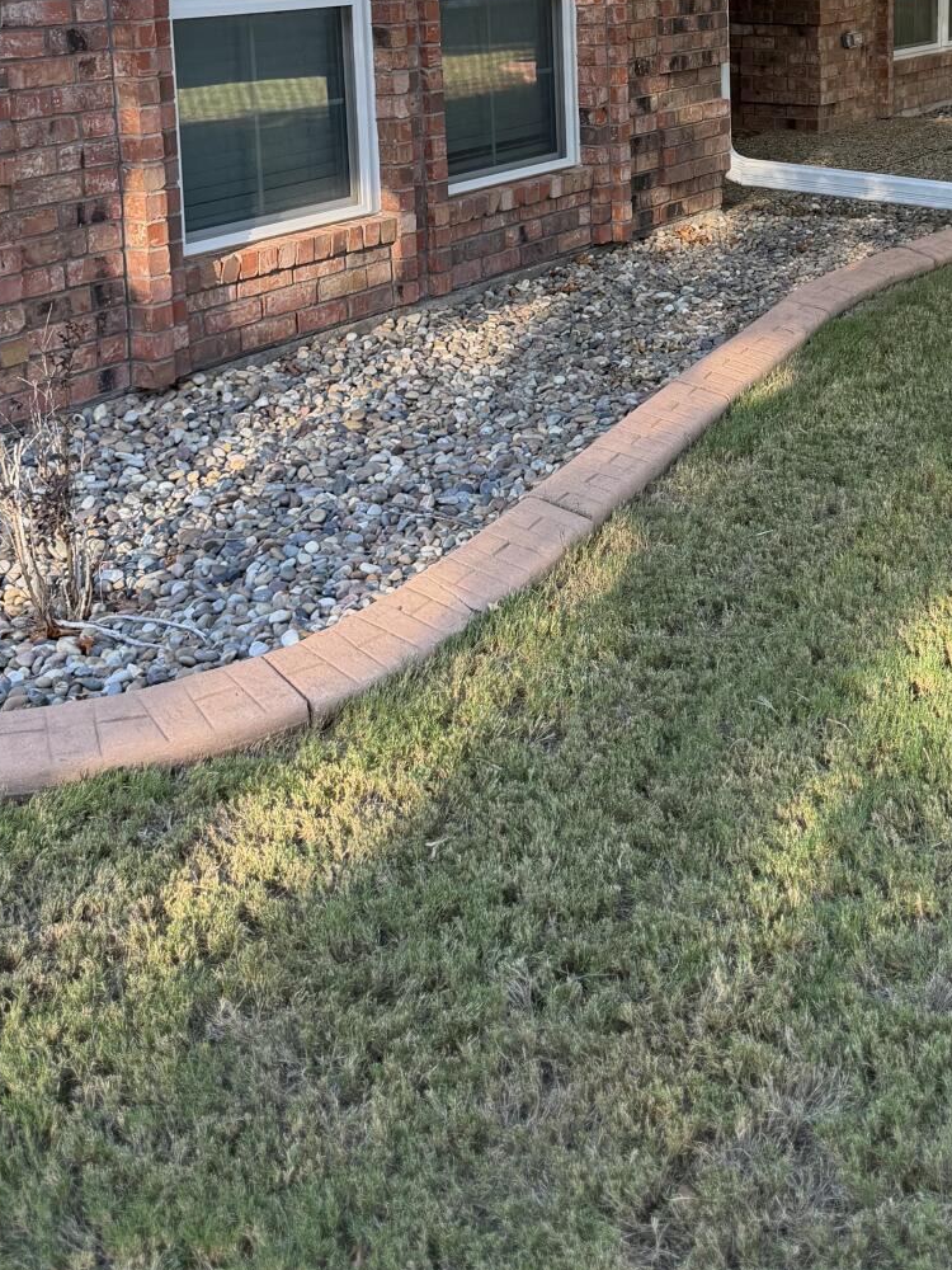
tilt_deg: -7.3
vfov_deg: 37.2
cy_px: 138
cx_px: 770
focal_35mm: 48
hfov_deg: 29.5
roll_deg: +1.1
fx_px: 1760
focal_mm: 6.76
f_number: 1.78
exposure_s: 1/233
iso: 80
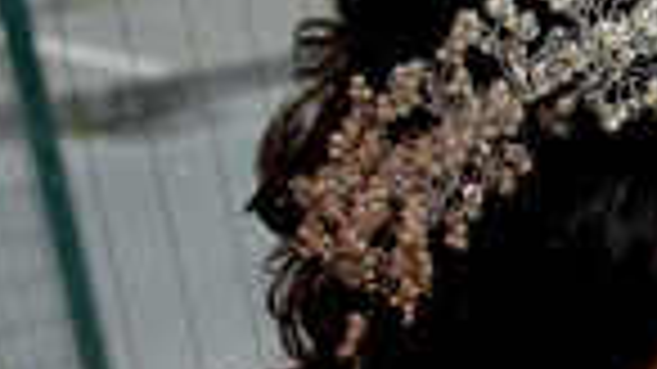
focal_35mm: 165
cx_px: 1148
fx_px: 2880
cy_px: 749
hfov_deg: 12.1
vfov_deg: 7.1
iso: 400
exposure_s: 1/100
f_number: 3.8
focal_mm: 23
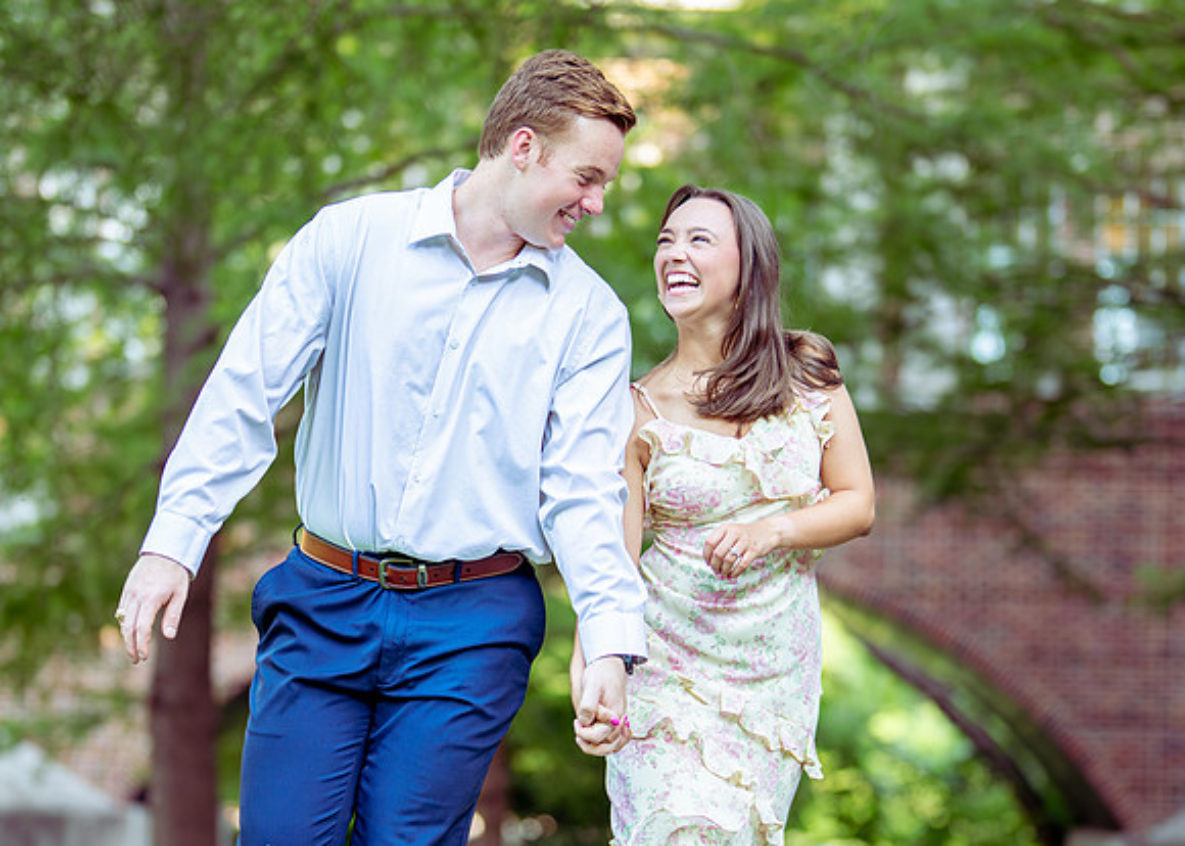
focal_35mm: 97
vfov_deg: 14.7
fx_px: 3264
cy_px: 564
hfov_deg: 20.6
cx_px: 576
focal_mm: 50
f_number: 1.2
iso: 500
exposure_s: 1/1000
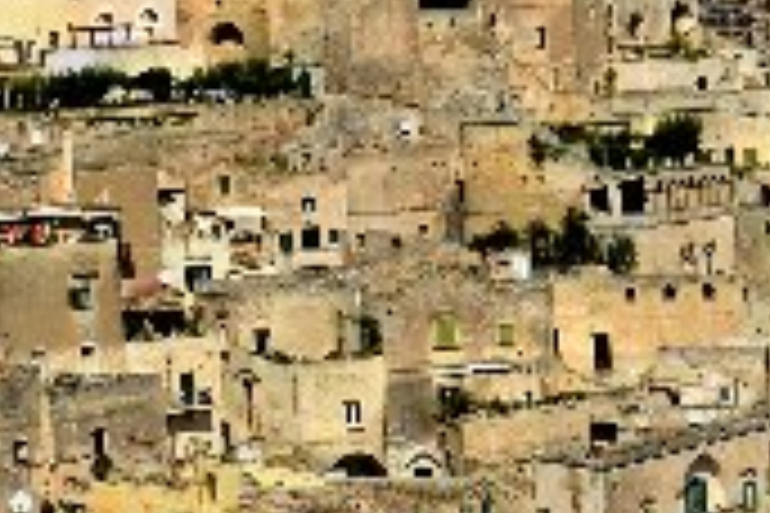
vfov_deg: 10.8
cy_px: 518
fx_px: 2695
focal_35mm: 126
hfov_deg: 16.2
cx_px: 572
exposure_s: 1/500
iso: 320
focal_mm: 18
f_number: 11
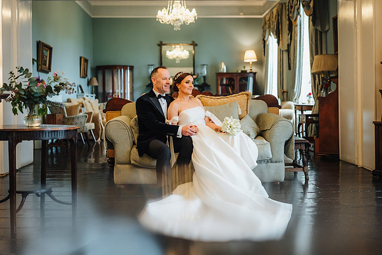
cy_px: 100
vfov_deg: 31.1
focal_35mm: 43
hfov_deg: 45.4
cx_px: 191
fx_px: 457
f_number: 1.4
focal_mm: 35
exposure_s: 1/320
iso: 800
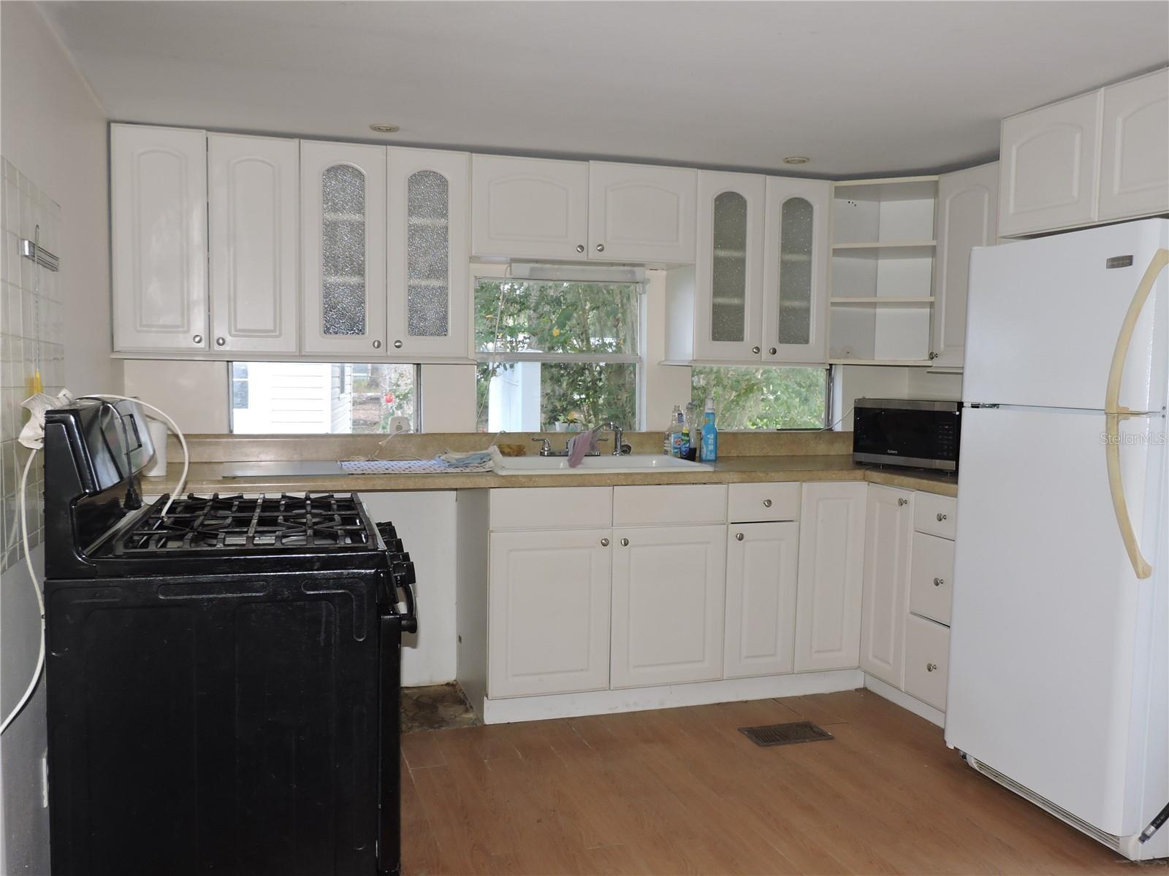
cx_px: 584
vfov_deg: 46.8
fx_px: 1013
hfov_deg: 60.0
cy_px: 438
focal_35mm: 30
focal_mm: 5.4
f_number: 3.1
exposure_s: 1/30
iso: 200
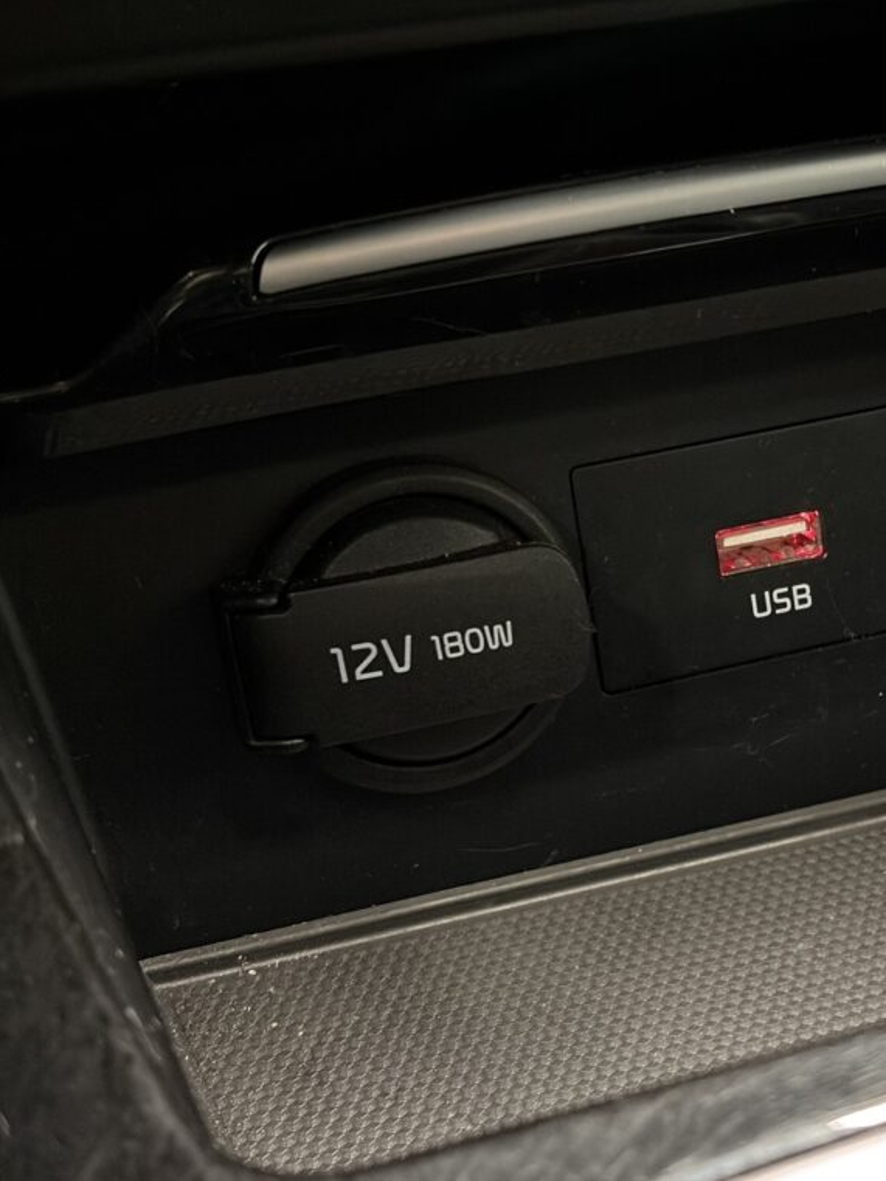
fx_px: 2388
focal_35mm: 70
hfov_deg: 20.6
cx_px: 791
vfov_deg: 27.8
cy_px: 591
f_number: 1.6
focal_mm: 5.96
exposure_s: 1/17
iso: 1000
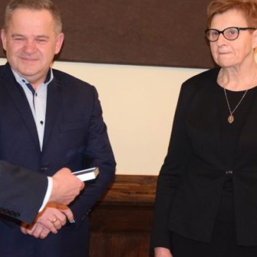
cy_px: 77
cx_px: 138
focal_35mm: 140
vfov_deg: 12.4
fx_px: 1176
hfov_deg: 12.5
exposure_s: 1/60
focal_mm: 52
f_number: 5
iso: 3200
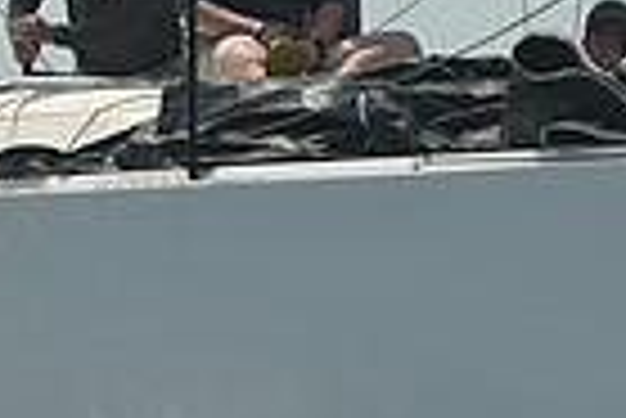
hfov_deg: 3.8
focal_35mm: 541
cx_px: 423
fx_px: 9417
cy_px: -56
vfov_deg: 2.5
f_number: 9
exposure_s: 1/1250
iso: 320
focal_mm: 130
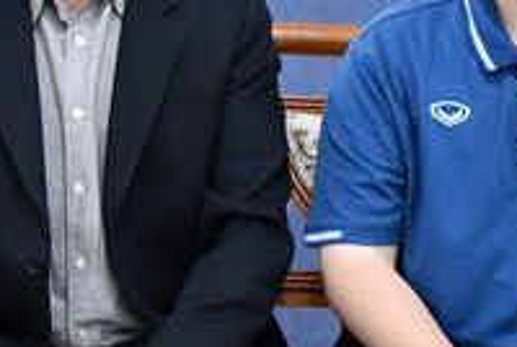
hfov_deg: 11.1
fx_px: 2646
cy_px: 118
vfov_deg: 7.5
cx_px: 390
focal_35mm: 184
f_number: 3.8
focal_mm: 24
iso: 3200
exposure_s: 1/100
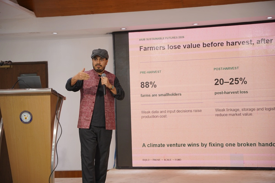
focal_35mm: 70
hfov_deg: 28.8
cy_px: 92
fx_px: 535
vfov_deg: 19.5
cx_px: 138
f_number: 2.8
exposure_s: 1/160
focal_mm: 70
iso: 400
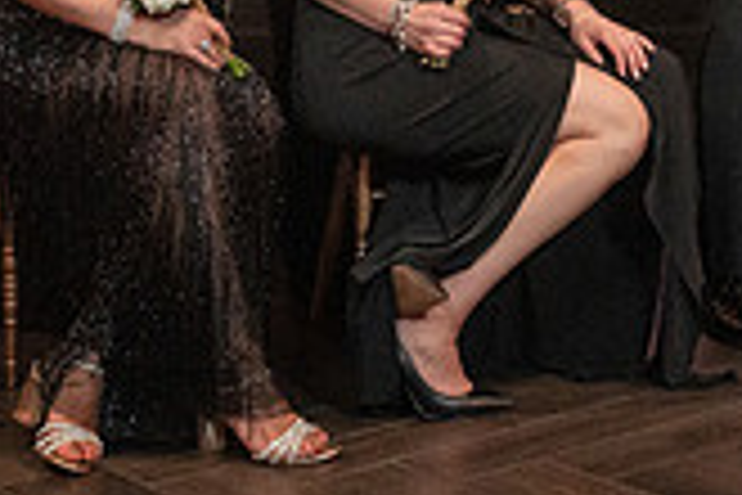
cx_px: 876
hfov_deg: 17.3
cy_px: -308
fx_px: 2329
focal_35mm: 113
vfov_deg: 11.5
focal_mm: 30
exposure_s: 1/100
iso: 4000
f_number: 5.6
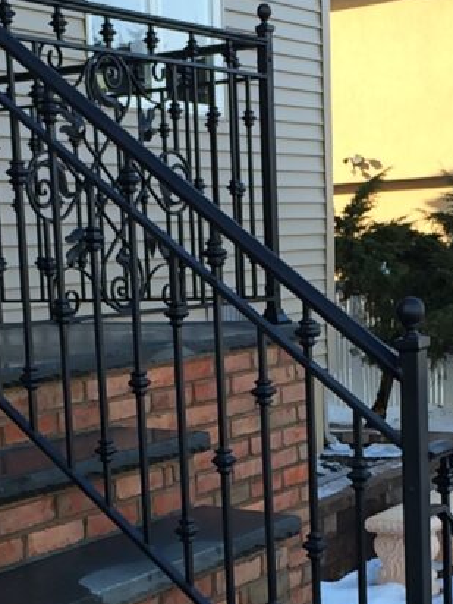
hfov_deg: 20.4
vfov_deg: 26.7
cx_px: 240
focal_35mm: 72
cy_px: 438
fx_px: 1256
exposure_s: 1/278
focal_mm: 4.15
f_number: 2.2
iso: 32
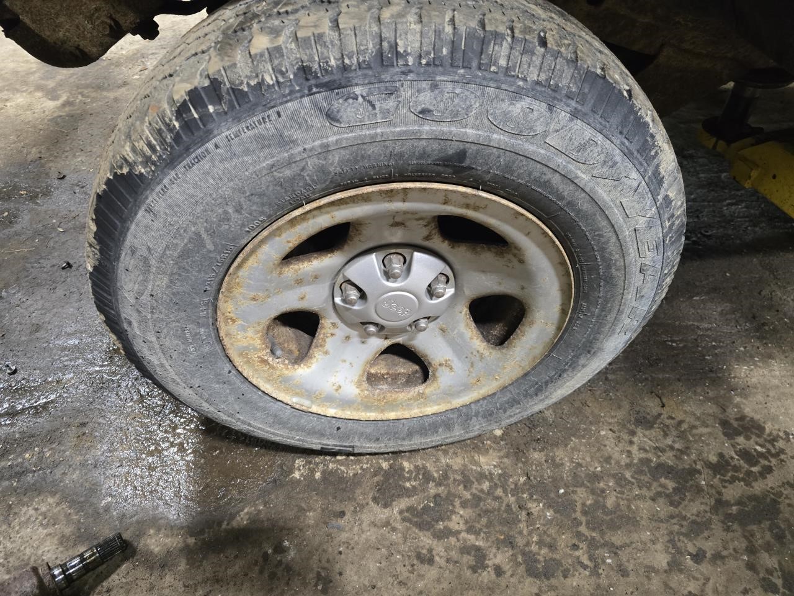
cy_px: 298
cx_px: 397
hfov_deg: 73.9
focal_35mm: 23
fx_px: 528
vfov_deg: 58.9
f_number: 1.7
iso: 800
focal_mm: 6.3
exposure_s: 1/60
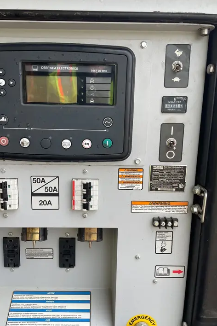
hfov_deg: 46.3
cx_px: 94
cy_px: 163
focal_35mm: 28
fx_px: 253
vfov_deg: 65.5
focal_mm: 4.2
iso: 32
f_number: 1.6
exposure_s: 1/121
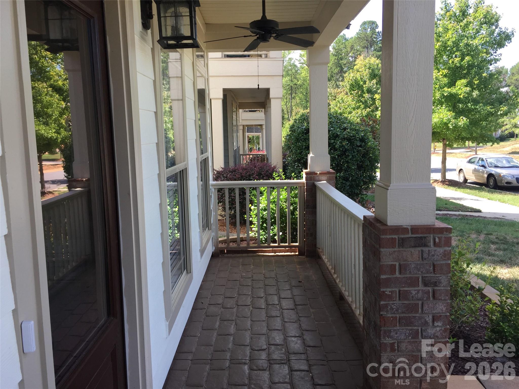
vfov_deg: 48.2
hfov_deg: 61.7
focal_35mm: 29
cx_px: 260
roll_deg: +0.4
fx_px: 435
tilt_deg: -7.2
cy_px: 194
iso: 32
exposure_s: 1/306
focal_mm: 4.15
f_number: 2.2
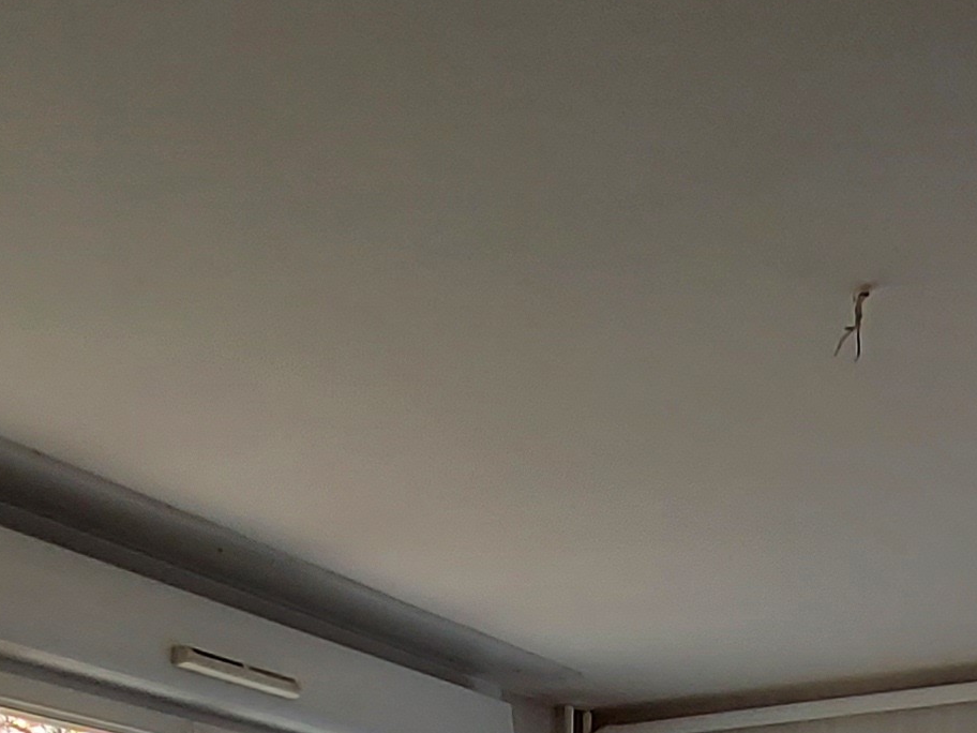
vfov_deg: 18.6
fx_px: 1609
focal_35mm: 57
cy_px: 1388
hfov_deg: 33.8
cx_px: 524
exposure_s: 1/100
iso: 64
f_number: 2.2
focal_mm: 1.74
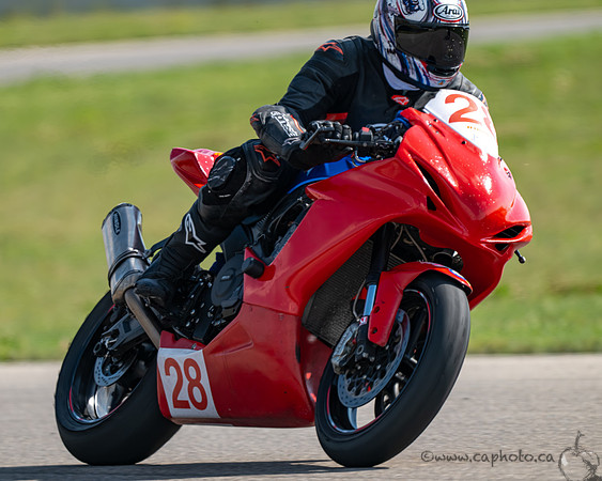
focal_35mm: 724
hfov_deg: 2.7
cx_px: 215
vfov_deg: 2.1
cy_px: 258
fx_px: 12891
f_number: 6.3
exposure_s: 1/1250
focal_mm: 600
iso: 320
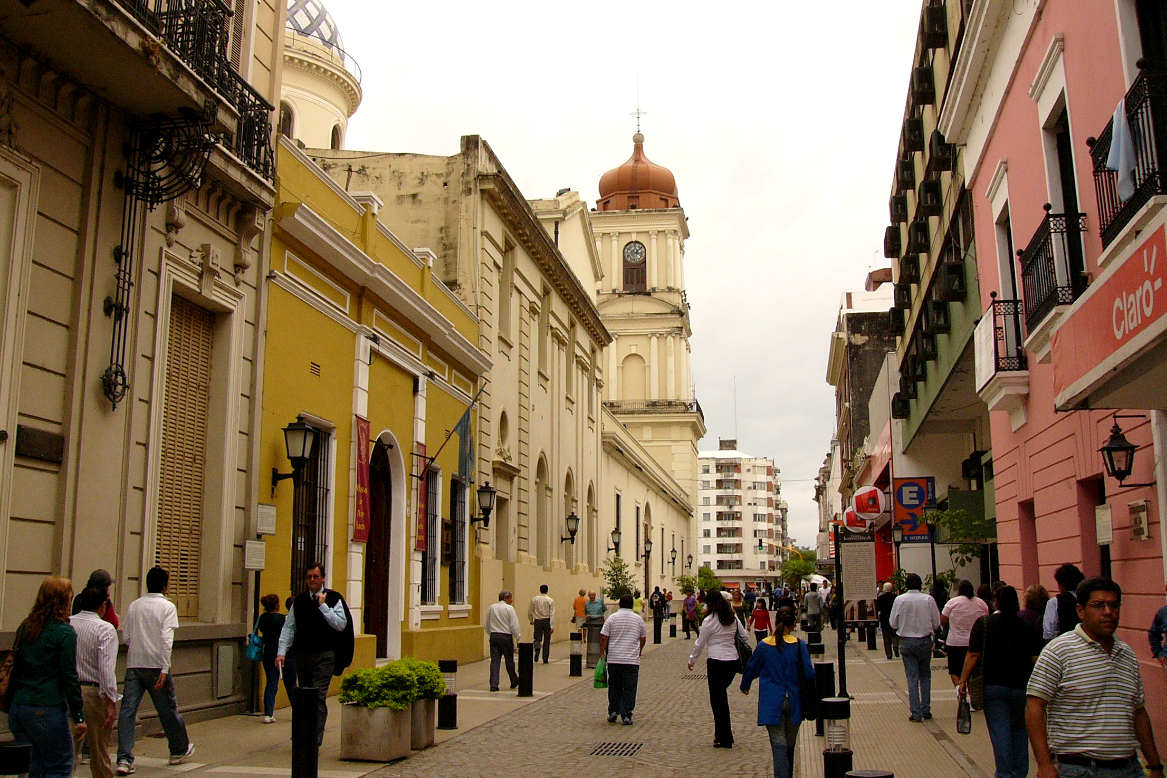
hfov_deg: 49.5
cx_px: 591
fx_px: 1264
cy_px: 334
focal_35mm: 39
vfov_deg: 34.2
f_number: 5.2
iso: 100
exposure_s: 1/640
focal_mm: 6
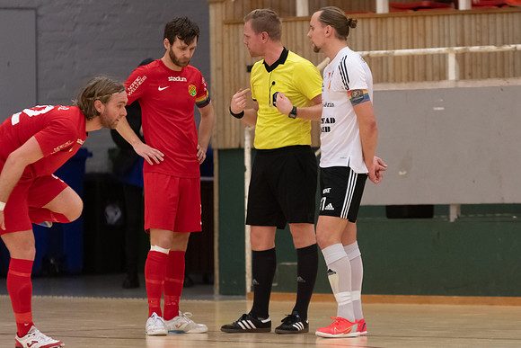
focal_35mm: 400
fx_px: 5790
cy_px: 174
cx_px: 260
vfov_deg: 3.4
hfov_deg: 5.2
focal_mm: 200
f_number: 3.2
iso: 2800
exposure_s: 1/800
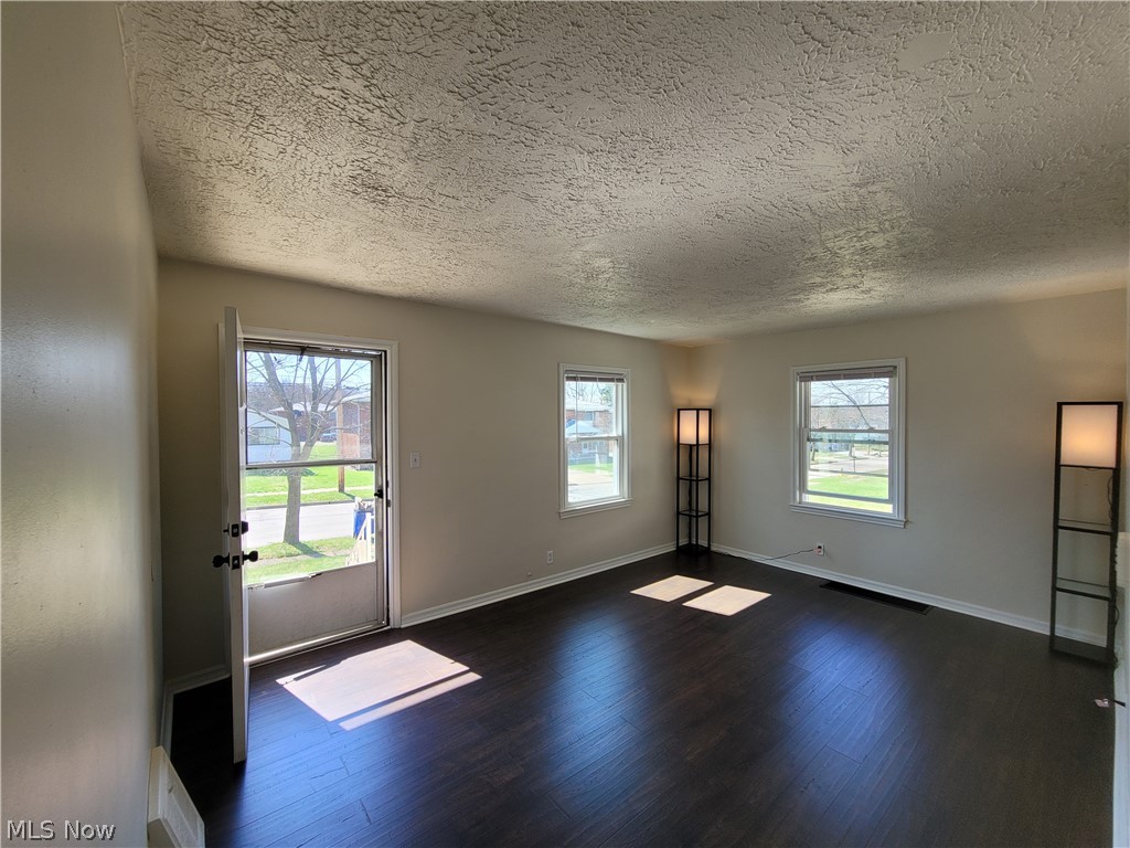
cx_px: 565
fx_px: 424
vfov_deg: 89.9
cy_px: 424
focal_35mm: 13
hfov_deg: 106.2
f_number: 2.2
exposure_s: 1/159
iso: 50
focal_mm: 2.2
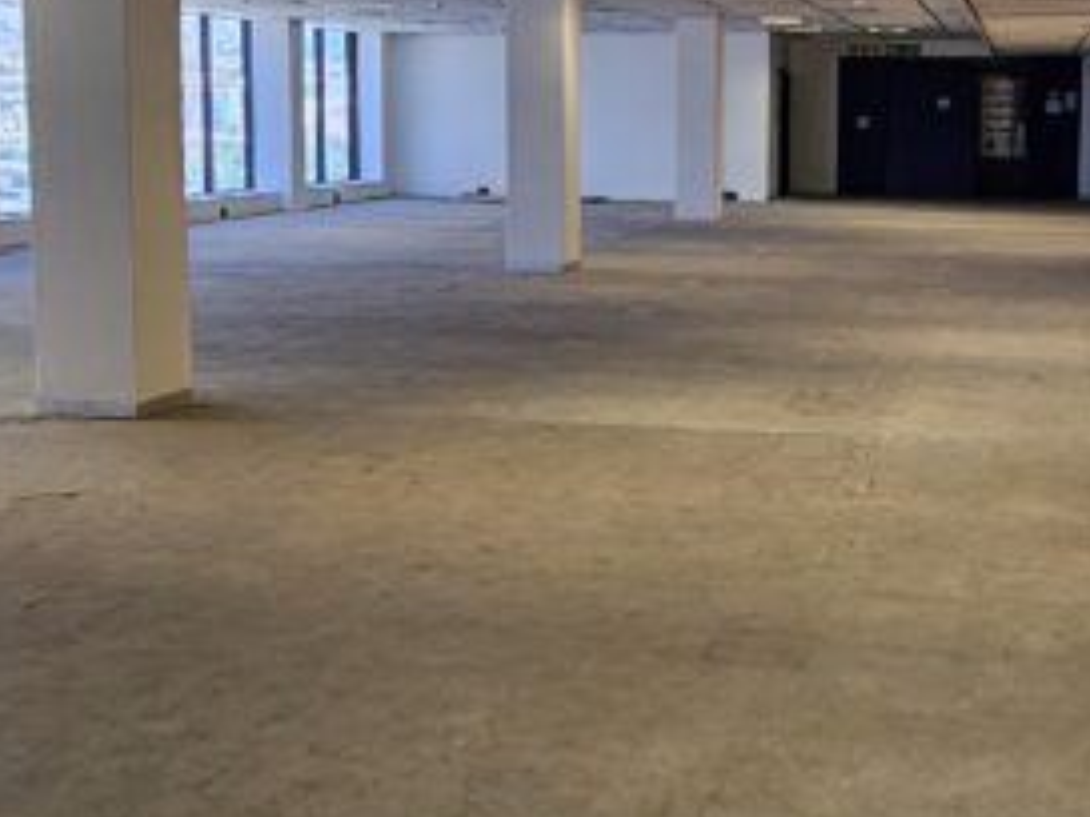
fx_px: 1543
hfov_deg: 38.7
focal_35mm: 49
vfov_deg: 29.5
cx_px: 661
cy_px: 292
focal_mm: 2.2
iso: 50
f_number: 2.2
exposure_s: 1/50
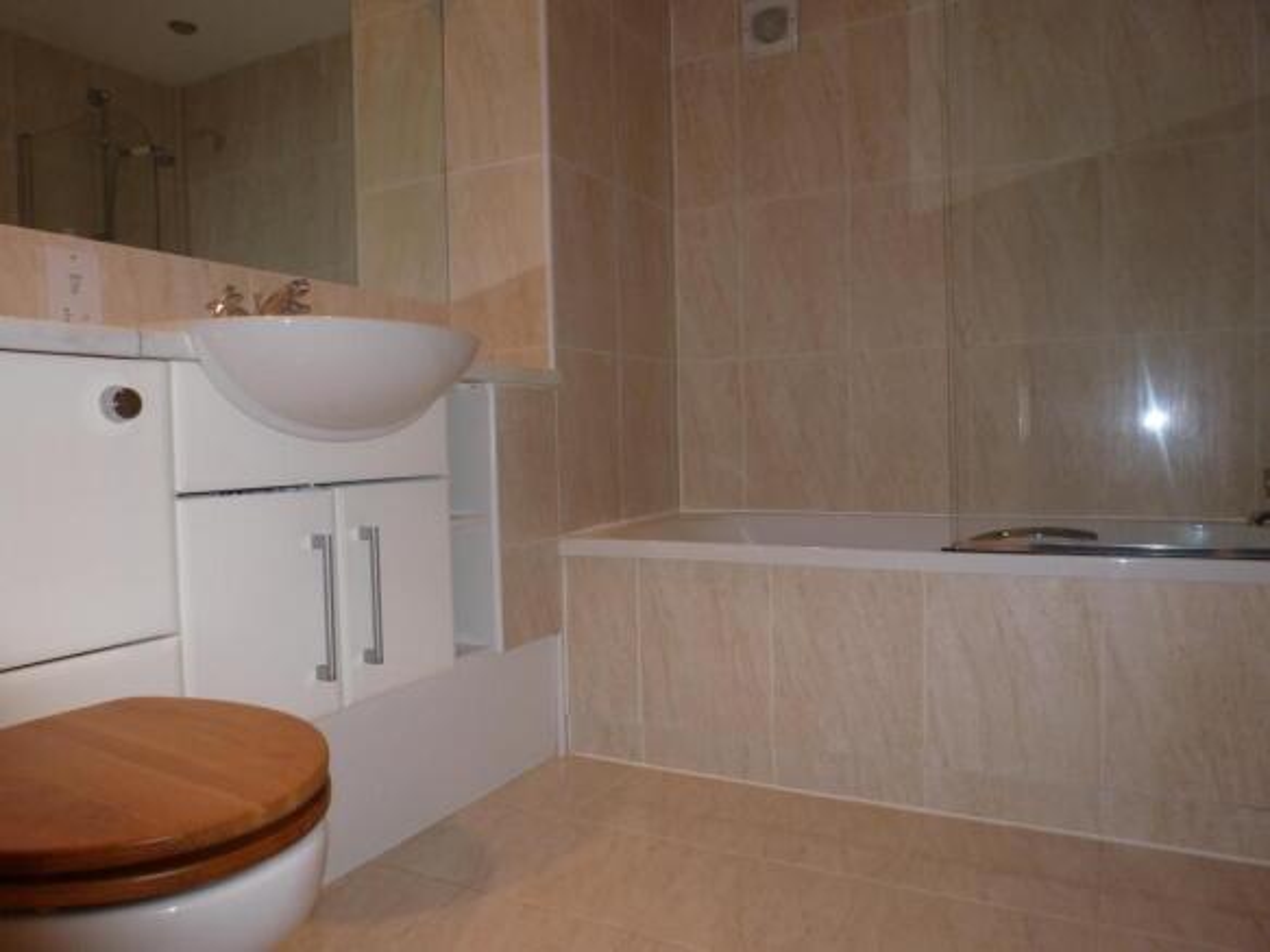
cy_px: 476
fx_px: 880
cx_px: 635
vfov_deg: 56.8
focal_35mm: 24
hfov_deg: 71.6
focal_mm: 4.3
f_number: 3.3
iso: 200
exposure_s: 1/60
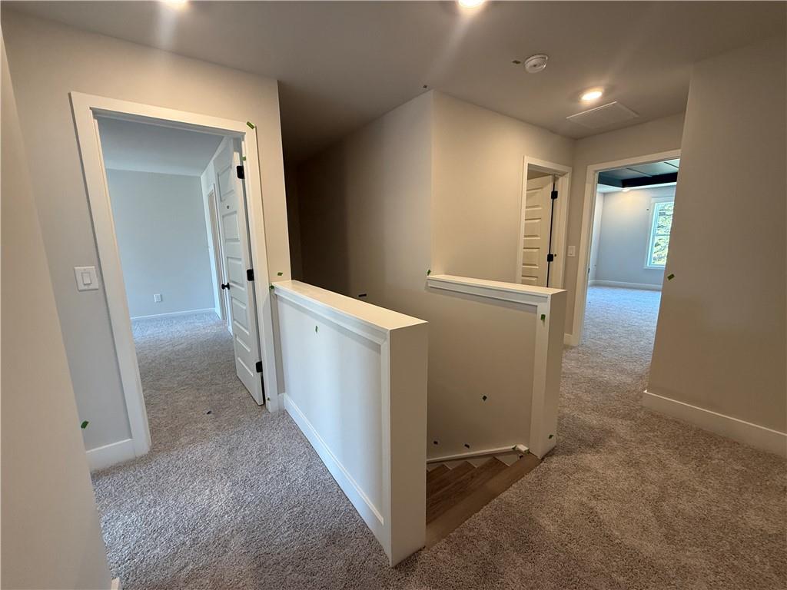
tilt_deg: -10.4
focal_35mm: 14
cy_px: 295
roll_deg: +1.0
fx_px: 318
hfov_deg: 102.1
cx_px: 394
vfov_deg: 85.7
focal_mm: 2.22
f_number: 2.2
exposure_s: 1/120
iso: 250
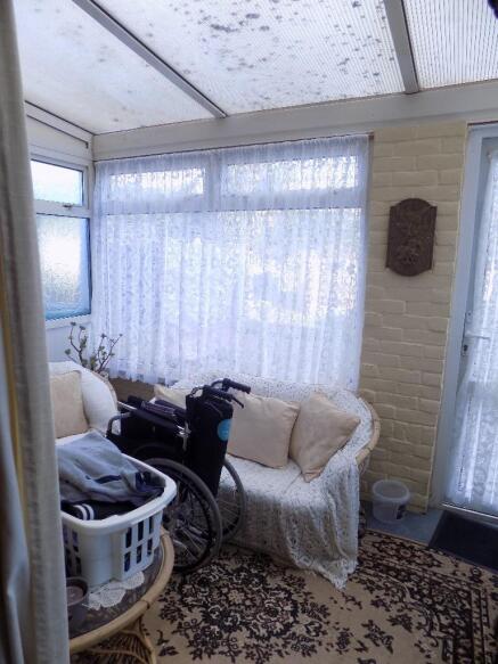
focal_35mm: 23
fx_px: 441
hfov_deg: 58.9
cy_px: 332
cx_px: 249
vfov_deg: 73.9
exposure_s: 1/60
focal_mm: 4
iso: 80
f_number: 3.1
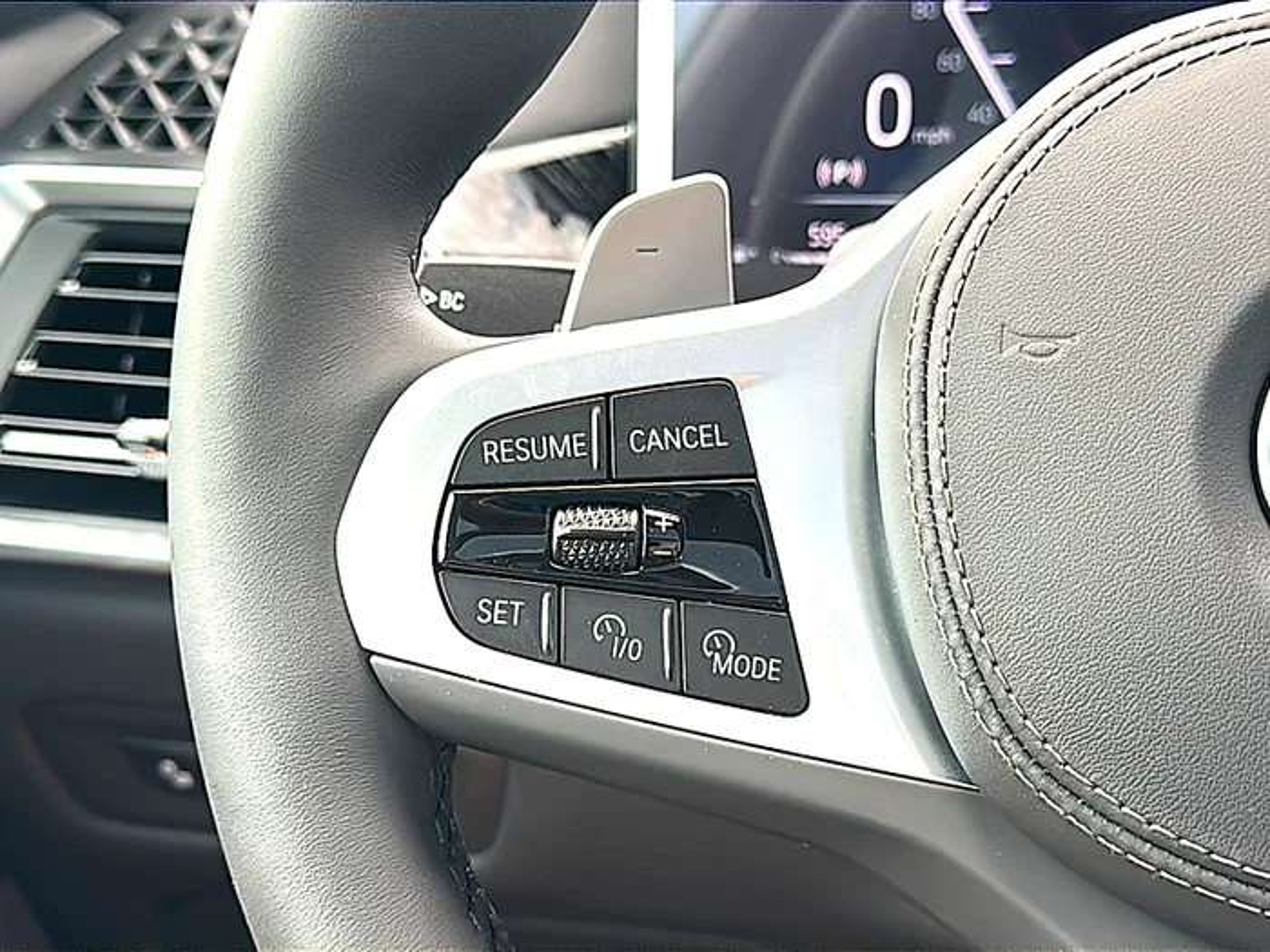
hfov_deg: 41.2
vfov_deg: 31.5
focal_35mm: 46
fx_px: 1688
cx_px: 635
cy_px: 476
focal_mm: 6.86
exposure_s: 1/401
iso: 100
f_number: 1.78
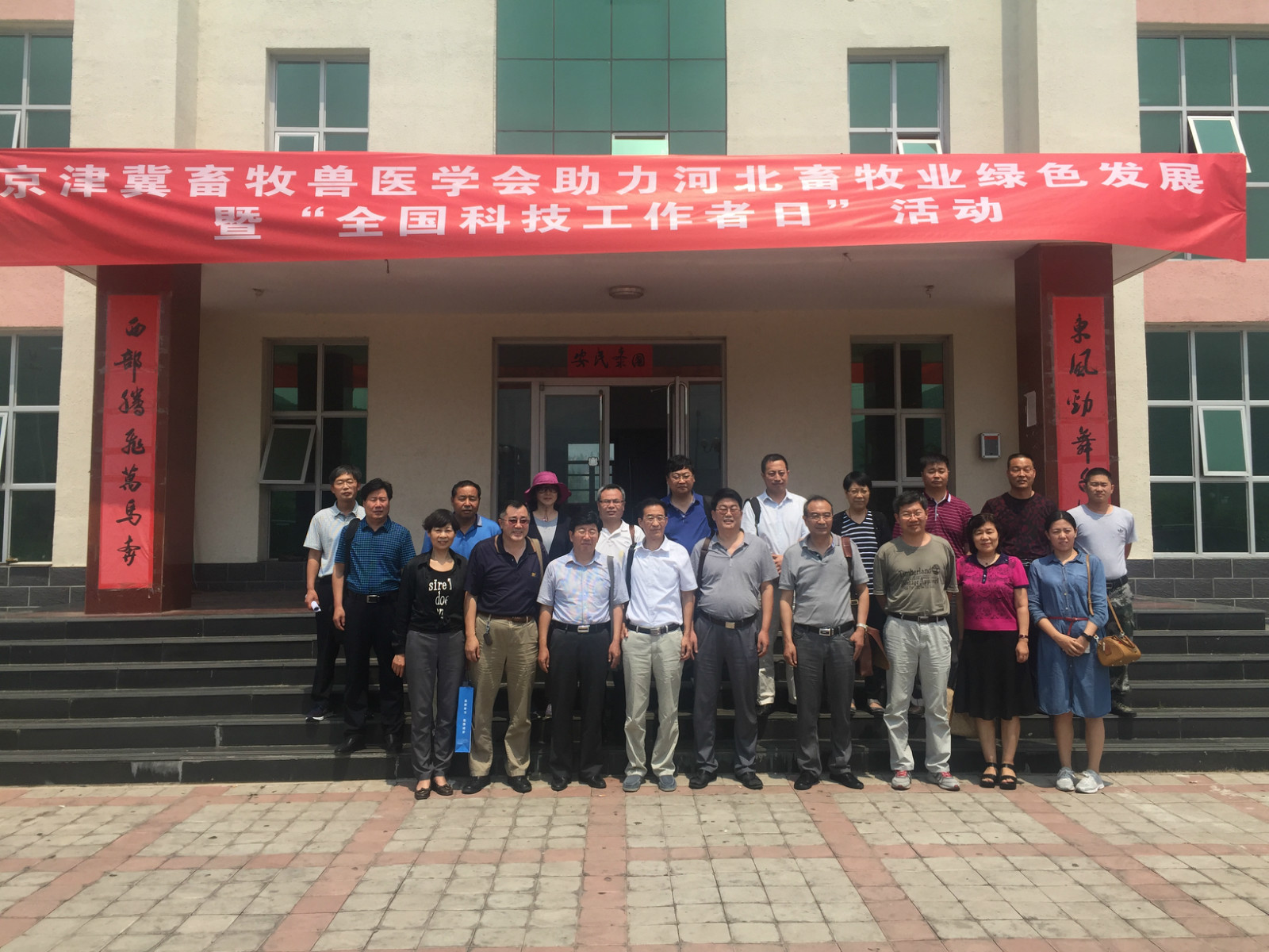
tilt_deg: +2.9
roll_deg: -1.4
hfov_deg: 61.7
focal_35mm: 29
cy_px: 476
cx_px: 634
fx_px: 1063
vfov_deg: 48.2
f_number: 2.2
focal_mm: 4.15
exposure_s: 1/2326
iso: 32
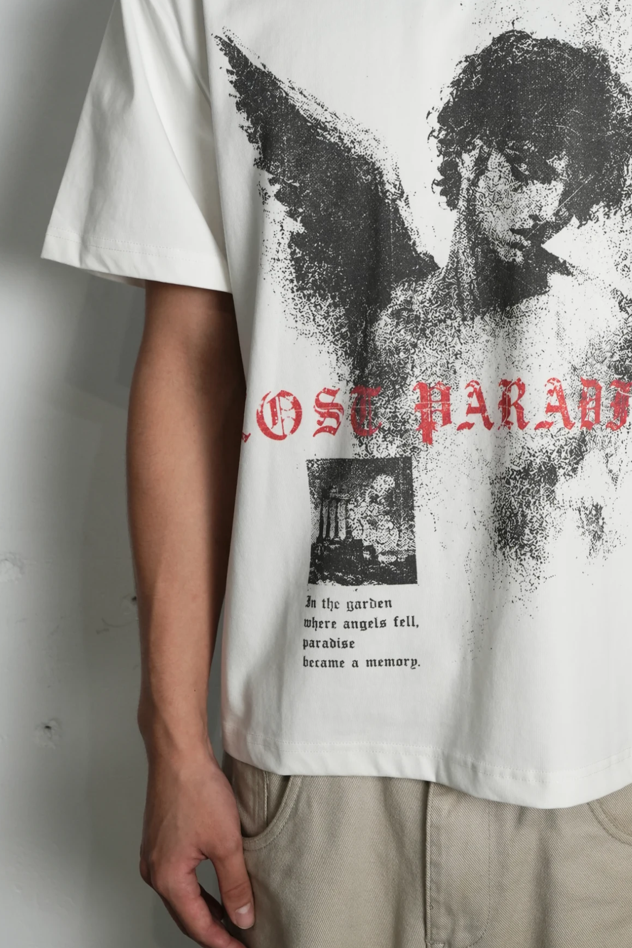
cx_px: 489
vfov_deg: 35.1
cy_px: 465
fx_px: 1501
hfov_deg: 23.5
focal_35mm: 57
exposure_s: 1/100
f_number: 7.1
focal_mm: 35
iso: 1250
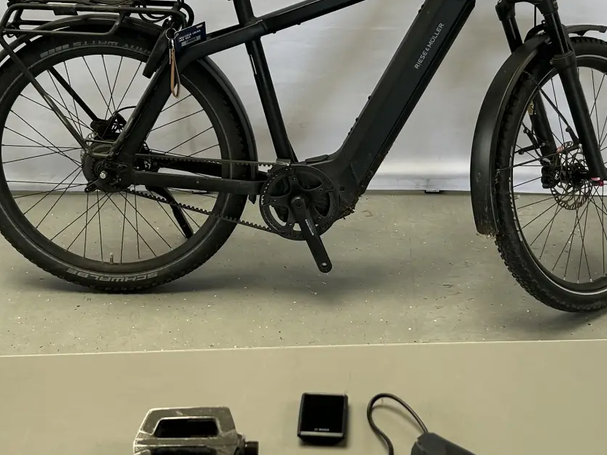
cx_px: 337
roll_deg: -1.1
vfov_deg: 24.4
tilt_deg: -31.6
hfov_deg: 32.2
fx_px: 1052
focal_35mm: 60
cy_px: 230
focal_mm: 5.7
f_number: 1.5
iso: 40
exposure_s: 1/121
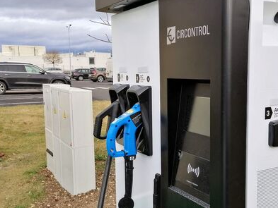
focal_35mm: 45
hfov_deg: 41.7
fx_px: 362
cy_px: 118
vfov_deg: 32.2
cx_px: 178
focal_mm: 5.3
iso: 64
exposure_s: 1/100
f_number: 1.8
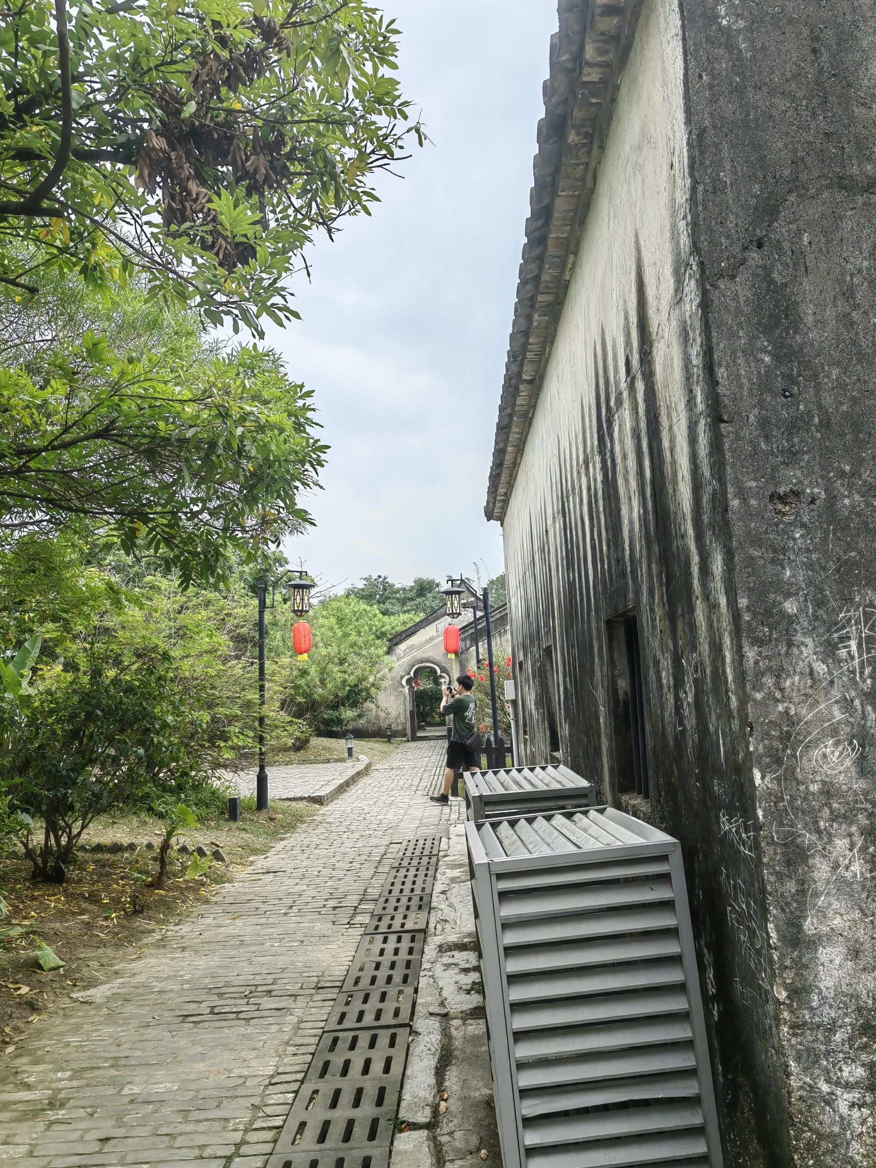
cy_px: 595
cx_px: 446
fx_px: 945
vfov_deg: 63.4
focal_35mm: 28
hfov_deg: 49.7
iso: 50
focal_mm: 5.54
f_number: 1.8
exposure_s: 1/1000
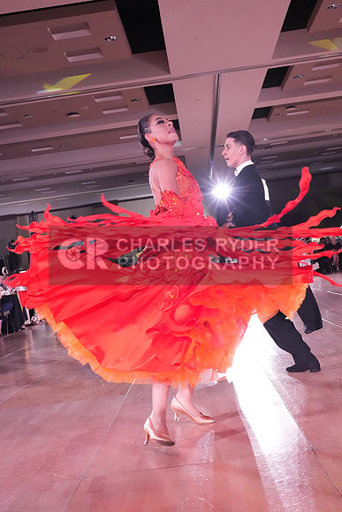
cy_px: 256
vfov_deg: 41.1
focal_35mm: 48
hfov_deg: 28.1
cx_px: 171
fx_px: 684
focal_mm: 32
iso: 8000
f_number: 5.6
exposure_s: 1/400
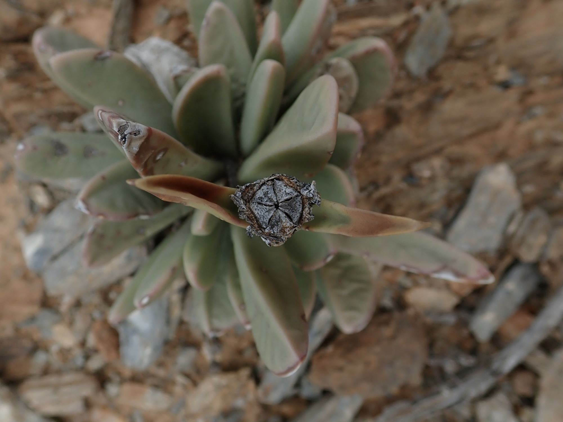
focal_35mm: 30
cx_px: 282
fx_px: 488
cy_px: 211
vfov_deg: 46.8
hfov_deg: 60.0
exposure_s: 1/800
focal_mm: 5.5
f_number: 3.2
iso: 100
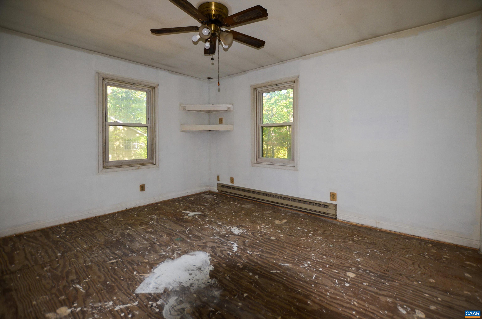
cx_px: 241
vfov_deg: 77.1
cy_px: 160
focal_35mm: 15
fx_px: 200
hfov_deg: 100.5
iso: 100
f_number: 3.5
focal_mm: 10
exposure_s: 1/60
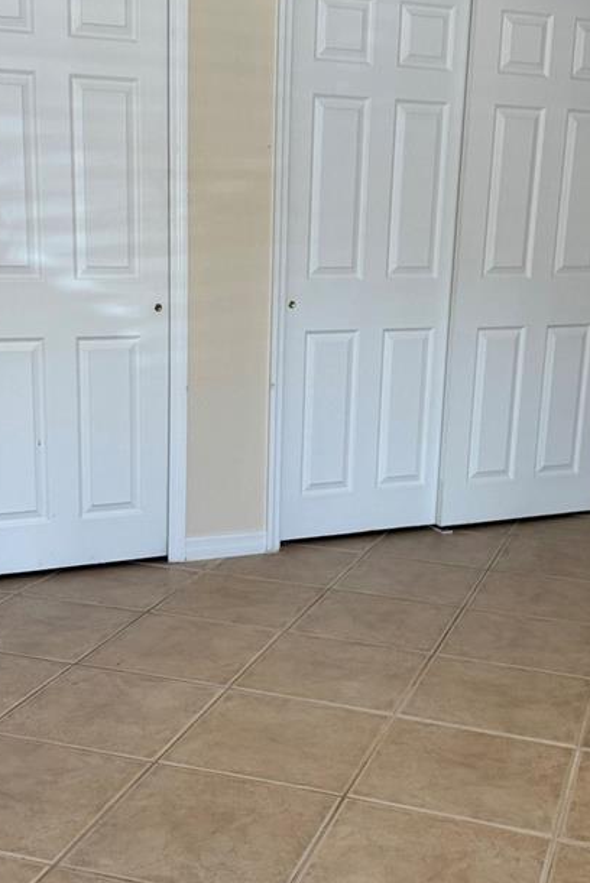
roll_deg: -2.0
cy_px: 501
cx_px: 305
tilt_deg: -14.6
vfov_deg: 40.2
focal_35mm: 49
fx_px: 1203
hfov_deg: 27.6
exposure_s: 1/120
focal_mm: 6.76
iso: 200
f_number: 1.78
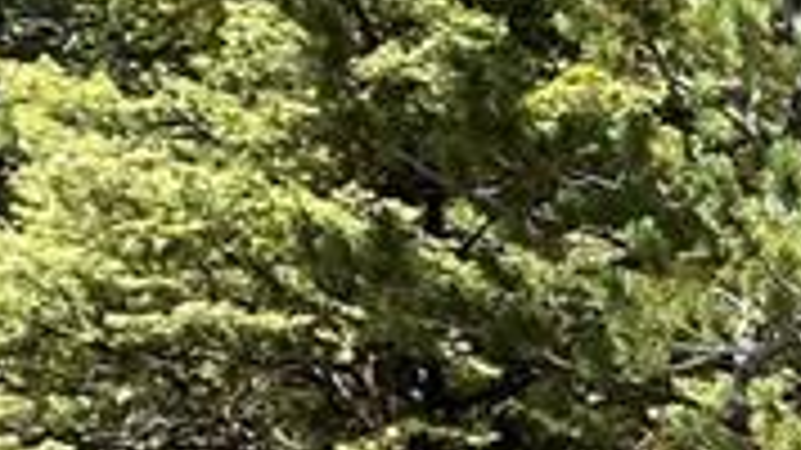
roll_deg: +1.1
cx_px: 2254
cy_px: 1172
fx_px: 3461
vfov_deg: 6.9
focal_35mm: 163
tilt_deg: +1.6
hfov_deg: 10.3
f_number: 1.8
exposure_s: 1/1346
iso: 32
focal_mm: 4.25
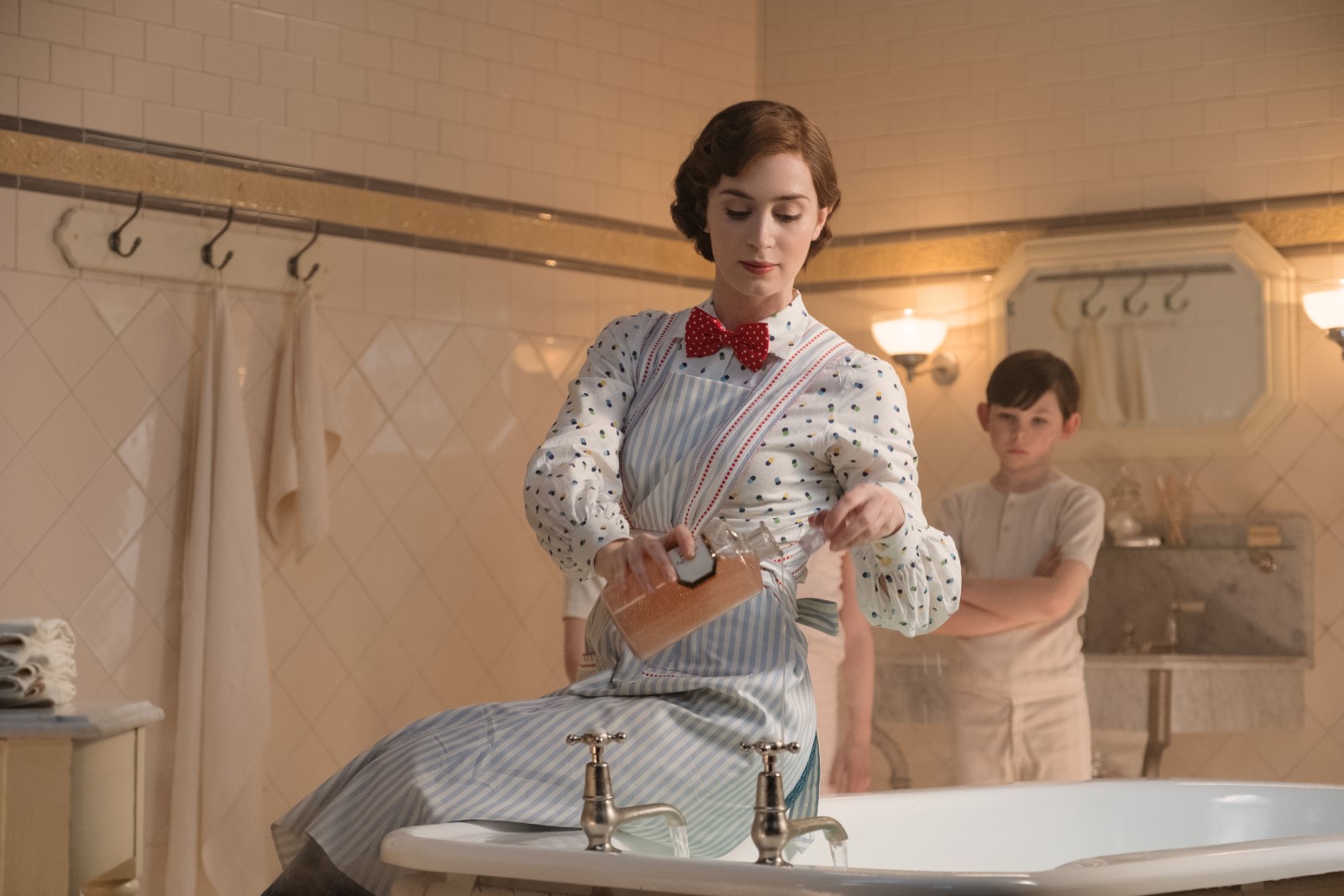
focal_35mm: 80
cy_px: 448
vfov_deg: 17.1
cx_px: 672
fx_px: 2987
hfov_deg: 25.4
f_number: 3.2
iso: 1600
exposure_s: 1/125
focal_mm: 53.3
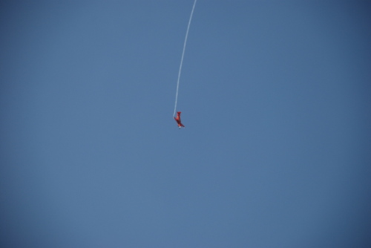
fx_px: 2088
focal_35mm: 202
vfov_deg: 6.8
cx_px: 186
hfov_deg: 10.2
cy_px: 124
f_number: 5.6
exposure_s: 1/400
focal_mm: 135
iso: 200
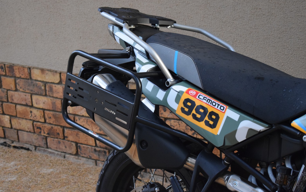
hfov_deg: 23.7
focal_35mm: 88
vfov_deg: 14.9
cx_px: 152
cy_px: 93
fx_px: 730
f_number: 5.6
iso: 3200
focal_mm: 55
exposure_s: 1/60
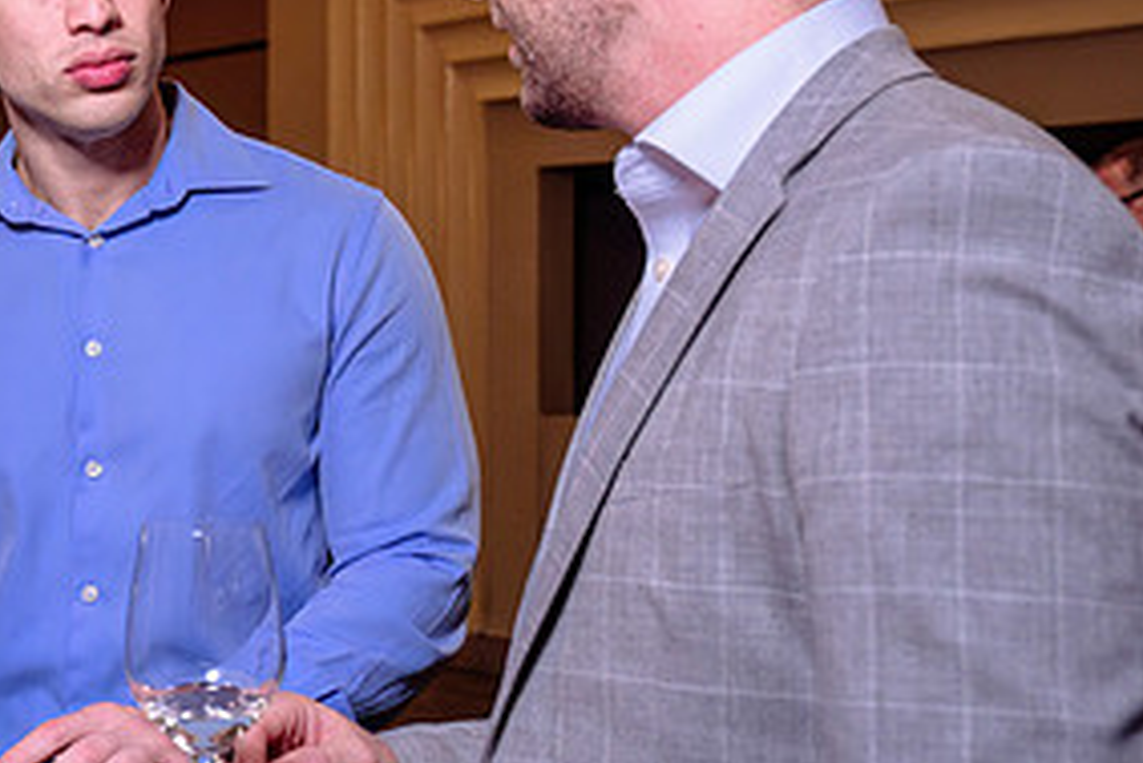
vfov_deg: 21.3
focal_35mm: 64
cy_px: 326
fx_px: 2033
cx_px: 89
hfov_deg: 29.9
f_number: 4
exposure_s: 1/80
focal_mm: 29
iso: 1600
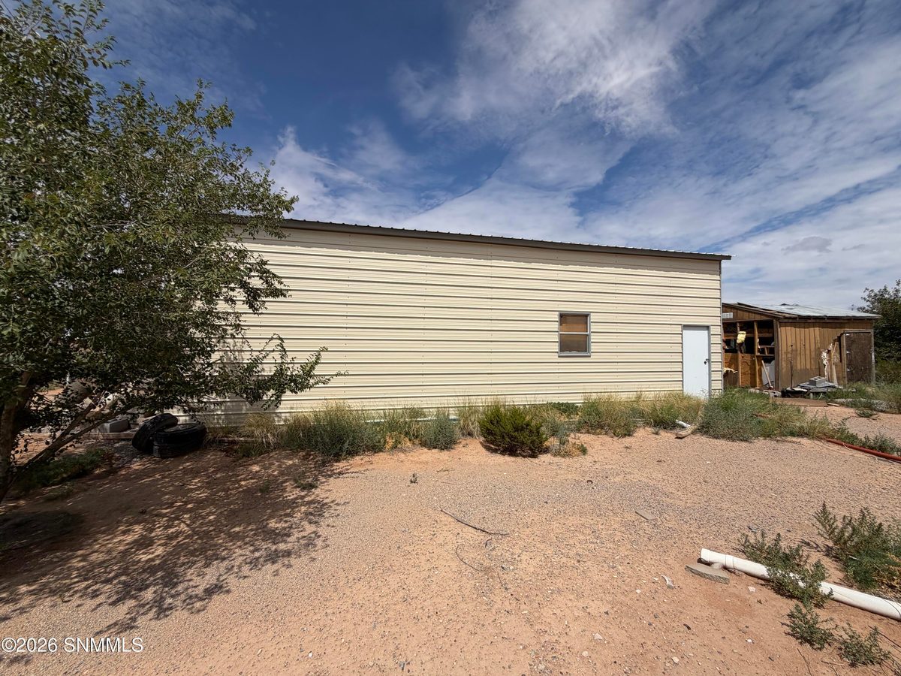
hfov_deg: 102.1
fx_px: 364
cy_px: 338
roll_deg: -1.0
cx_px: 450
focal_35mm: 14
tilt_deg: +2.7
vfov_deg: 85.7
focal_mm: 2.22
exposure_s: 1/2717
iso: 20
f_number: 2.2
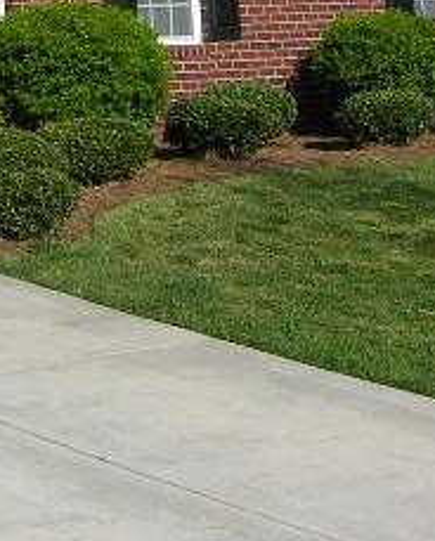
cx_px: -400
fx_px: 1958
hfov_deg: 11.6
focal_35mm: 122
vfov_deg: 14.8
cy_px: -232
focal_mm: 7
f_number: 6
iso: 50
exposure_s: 1/291
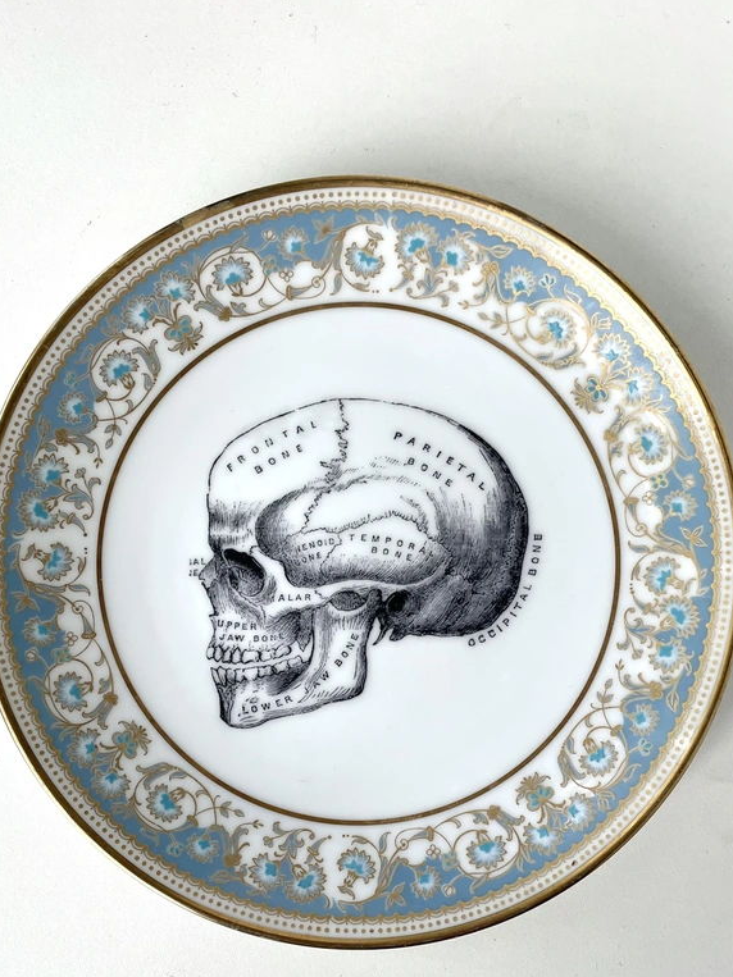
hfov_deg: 46.8
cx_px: 355
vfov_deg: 59.7
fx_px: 847
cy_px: 558
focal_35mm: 30
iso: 40
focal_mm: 4.2
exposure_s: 1/121
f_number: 1.6
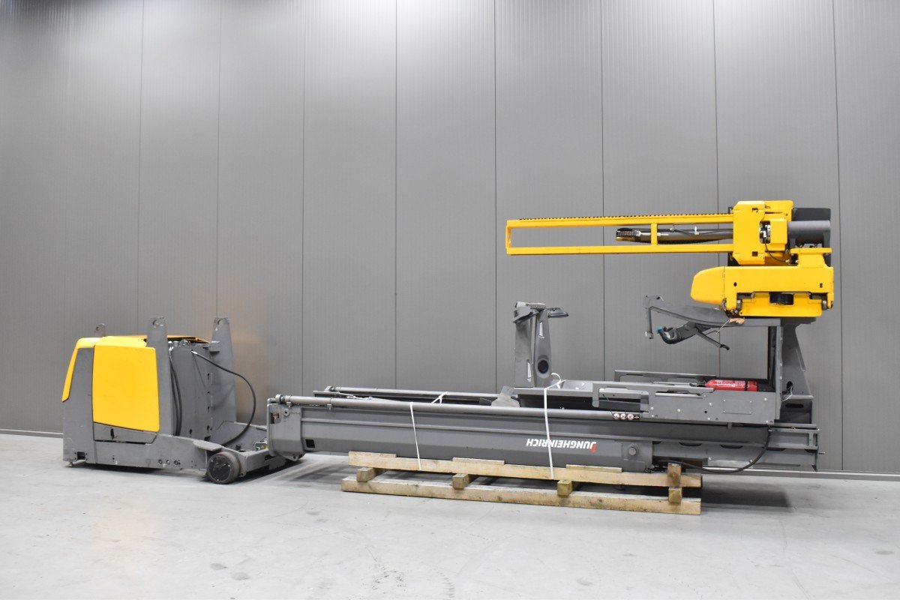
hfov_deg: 57.2
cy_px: 300
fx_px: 825
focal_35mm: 33
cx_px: 450
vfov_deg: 40.0
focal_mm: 22
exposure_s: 1/25
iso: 1250
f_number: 5.6
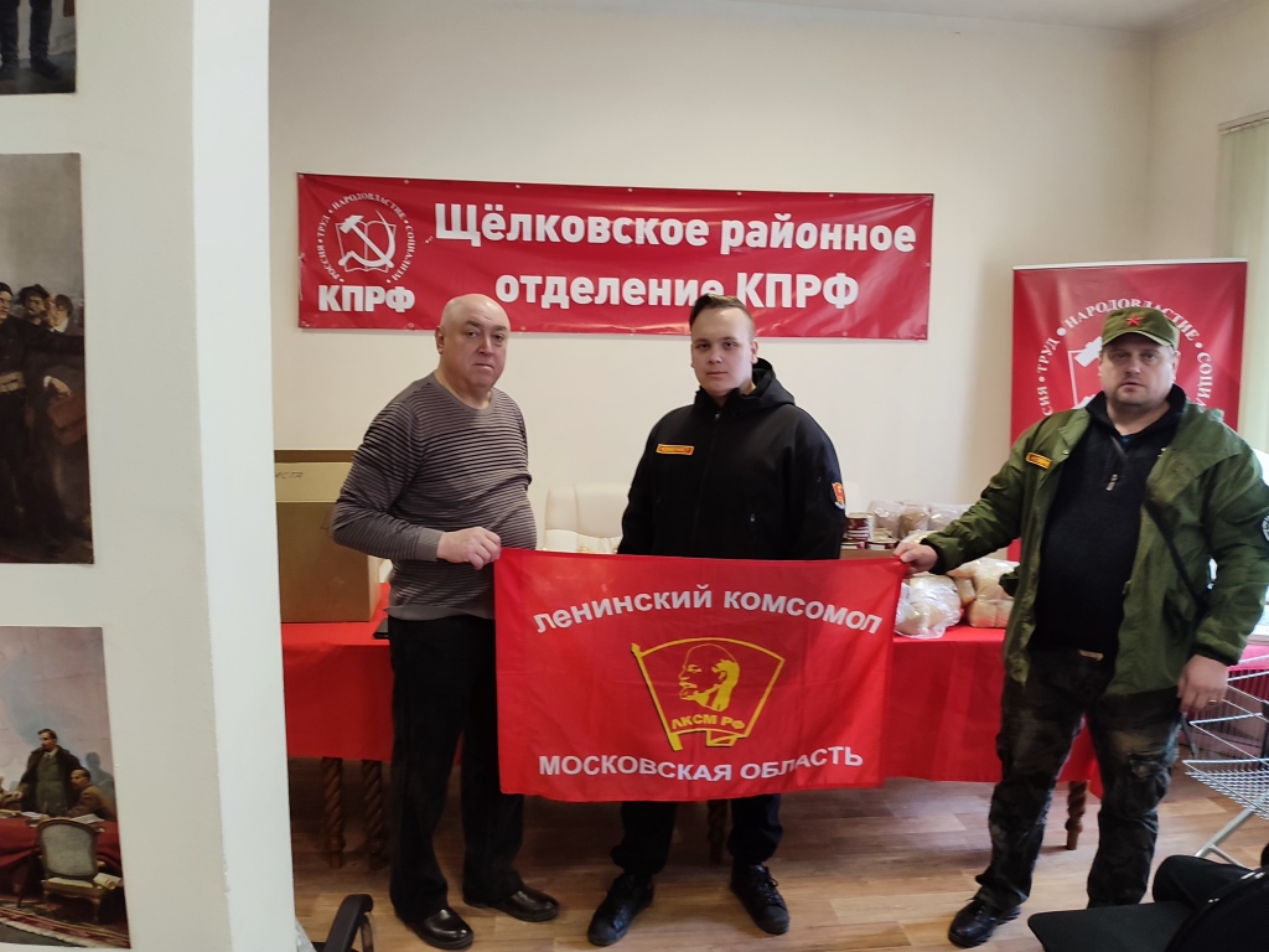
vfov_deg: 54.9
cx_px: 634
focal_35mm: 25
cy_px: 476
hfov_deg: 69.4
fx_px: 916
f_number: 1.9
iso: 501
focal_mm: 6.04
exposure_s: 1/33
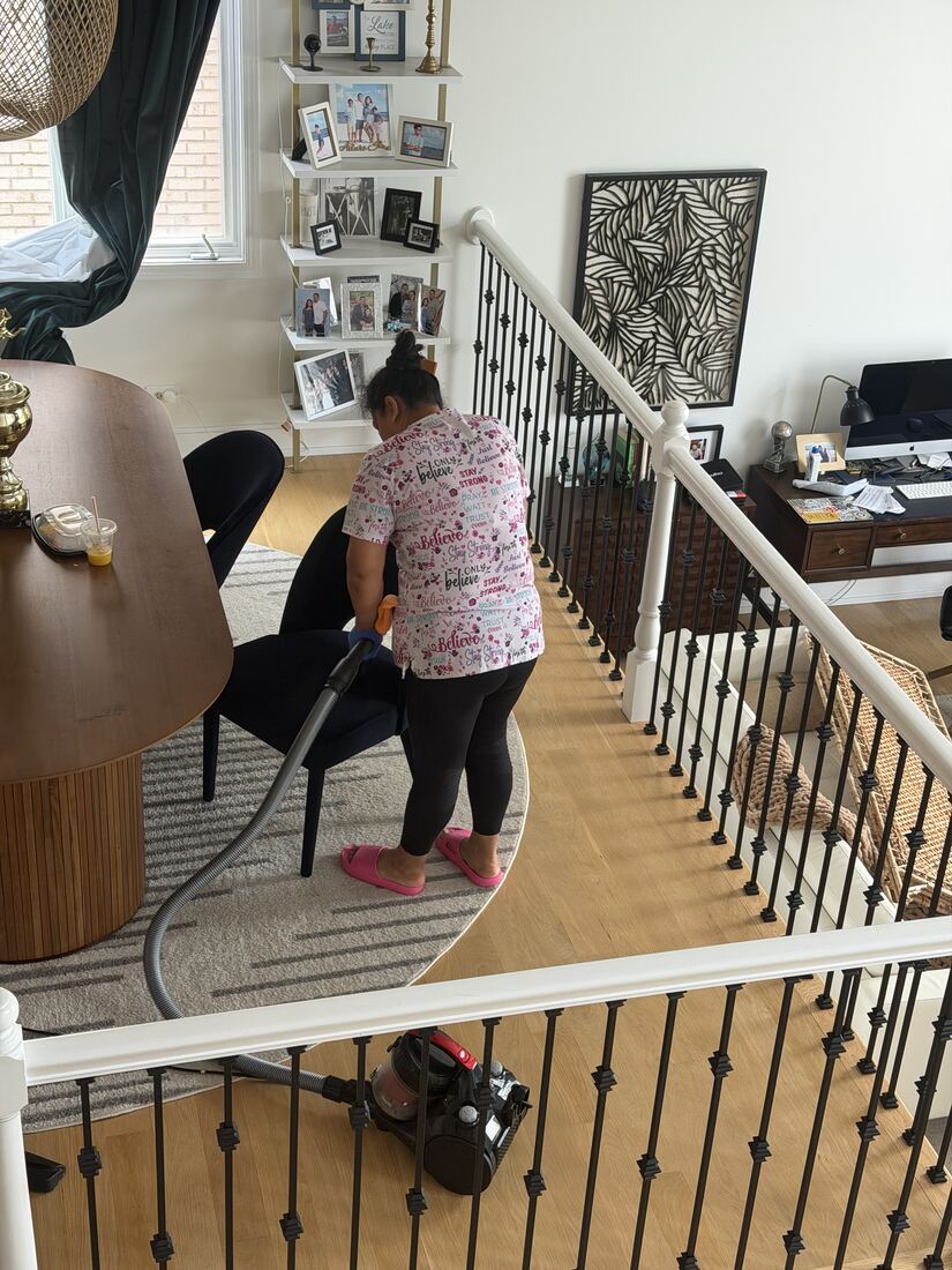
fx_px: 1760
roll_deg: -3.0
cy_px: 635
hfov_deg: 30.3
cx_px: 476
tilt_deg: -29.7
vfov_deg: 39.7
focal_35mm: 48
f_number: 1.78
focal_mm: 6.76
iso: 64
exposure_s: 1/60
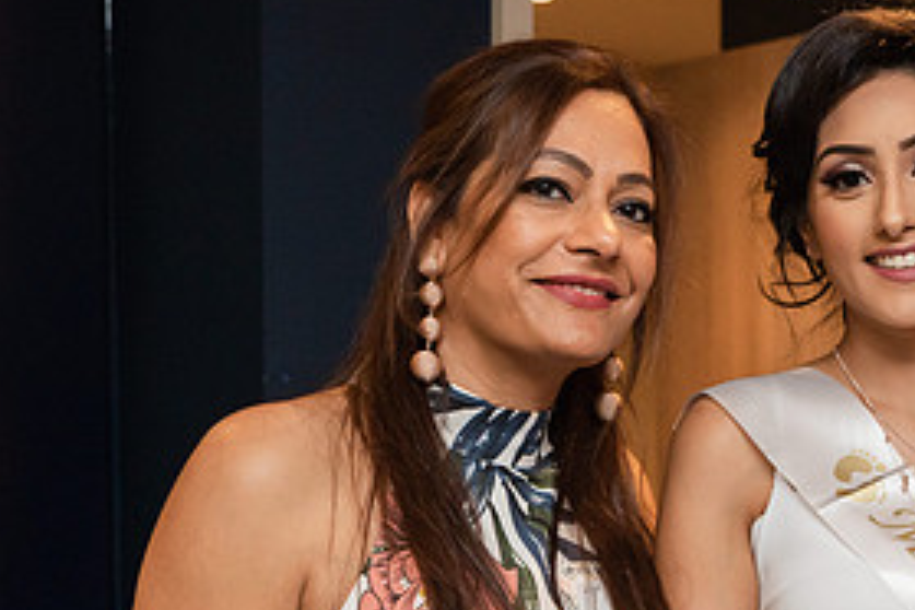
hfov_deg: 21.1
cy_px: 520
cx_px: 925
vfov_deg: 14.6
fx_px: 2364
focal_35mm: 93
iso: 2000
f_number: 4
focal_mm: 42
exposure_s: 1/160
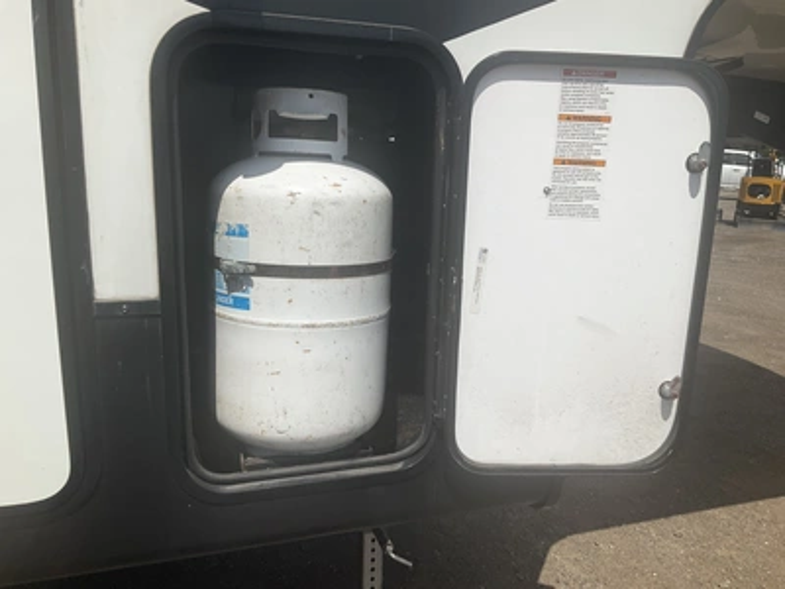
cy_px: 294
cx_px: 392
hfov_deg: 61.7
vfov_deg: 48.2
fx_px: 658
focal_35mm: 29
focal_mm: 3
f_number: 1.8
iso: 25
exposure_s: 1/4785
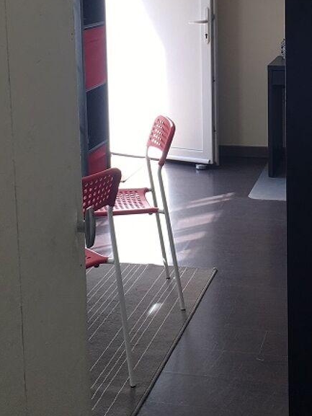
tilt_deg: -8.3
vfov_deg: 28.3
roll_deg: -0.3
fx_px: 805
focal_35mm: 67
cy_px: 80
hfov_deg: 21.8
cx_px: 221
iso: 25
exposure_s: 1/100
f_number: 2.2
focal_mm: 4.15
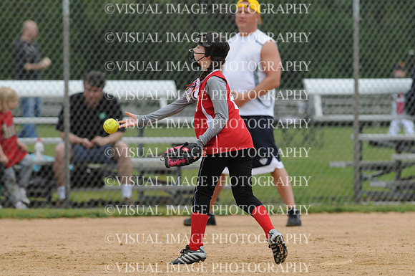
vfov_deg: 3.0
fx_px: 5180
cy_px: 138
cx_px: 208
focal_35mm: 450
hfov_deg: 4.6
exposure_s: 1/4000
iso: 640
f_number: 4.5
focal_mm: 300
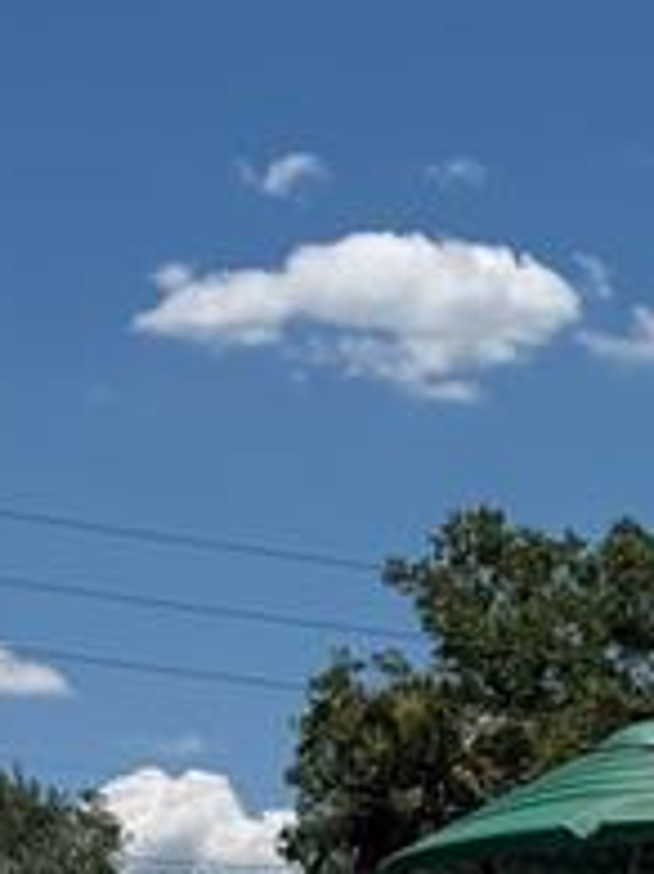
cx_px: 739
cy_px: 1493
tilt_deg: -2.8
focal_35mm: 148
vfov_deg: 12.4
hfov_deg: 9.9
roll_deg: +2.0
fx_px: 3732
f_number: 1.78
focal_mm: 6.76
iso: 80
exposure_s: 1/9091
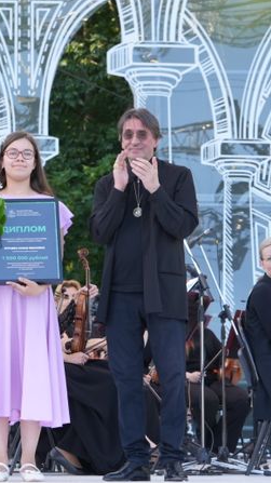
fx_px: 1612
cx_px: -9
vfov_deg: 17.0
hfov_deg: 9.5
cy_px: 245
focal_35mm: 126
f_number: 5.6
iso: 800
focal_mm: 77
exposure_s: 1/200
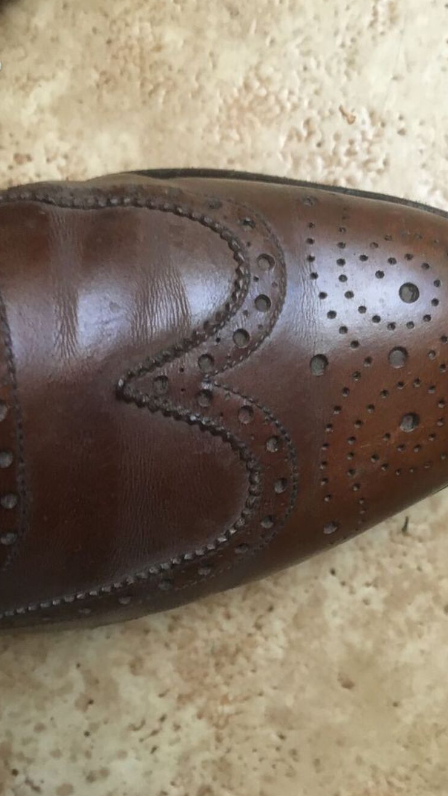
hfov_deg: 36.7
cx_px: 239
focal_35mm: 32
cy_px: 399
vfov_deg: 61.0
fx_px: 676
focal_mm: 4.15
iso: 200
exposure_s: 1/17
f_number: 2.2
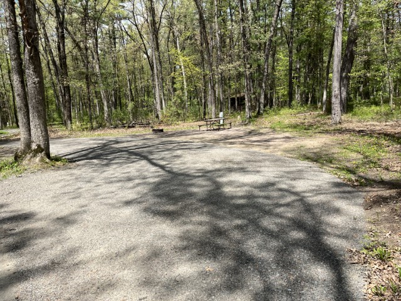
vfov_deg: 53.1
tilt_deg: -6.6
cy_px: 150
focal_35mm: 26
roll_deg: +2.4
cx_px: 200
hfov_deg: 67.3
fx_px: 301
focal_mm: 5.1
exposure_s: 1/2101
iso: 50
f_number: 1.6
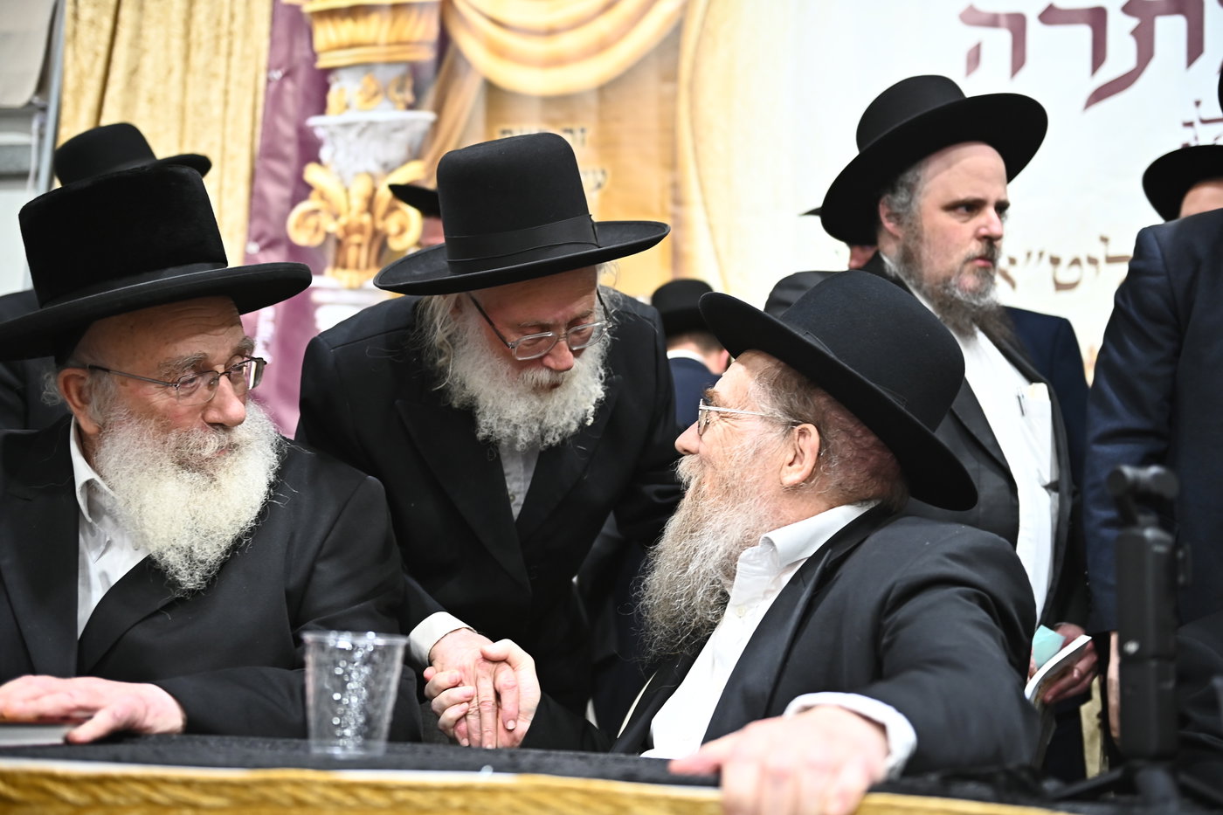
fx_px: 1528
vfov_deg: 29.9
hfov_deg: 43.6
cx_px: 612
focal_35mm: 45
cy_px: 408
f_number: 2.8
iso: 1600
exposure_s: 1/200
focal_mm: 45
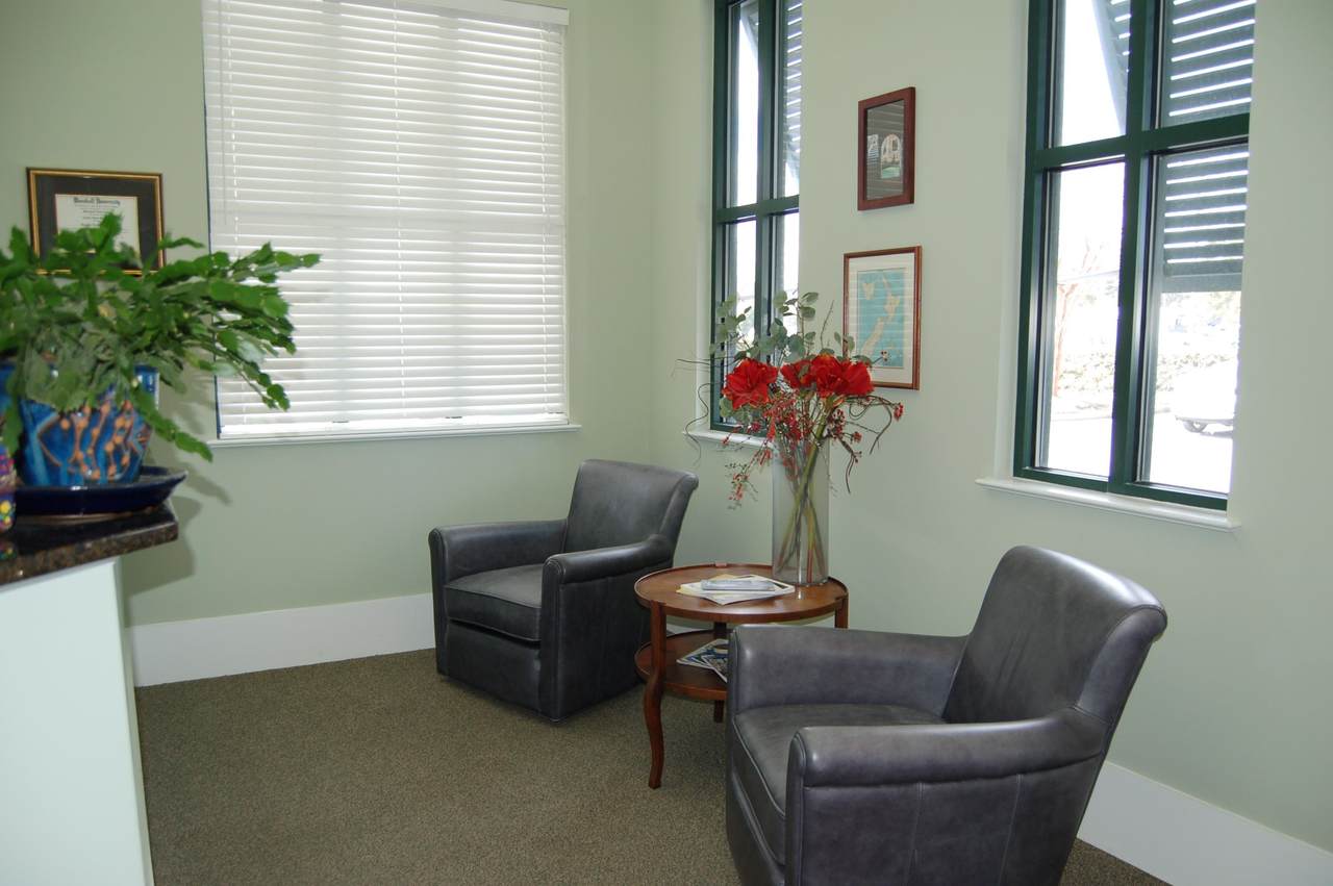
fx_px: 2220
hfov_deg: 33.4
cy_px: 443
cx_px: 666
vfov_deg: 22.6
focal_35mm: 60
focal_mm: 40
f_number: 5
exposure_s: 1/125
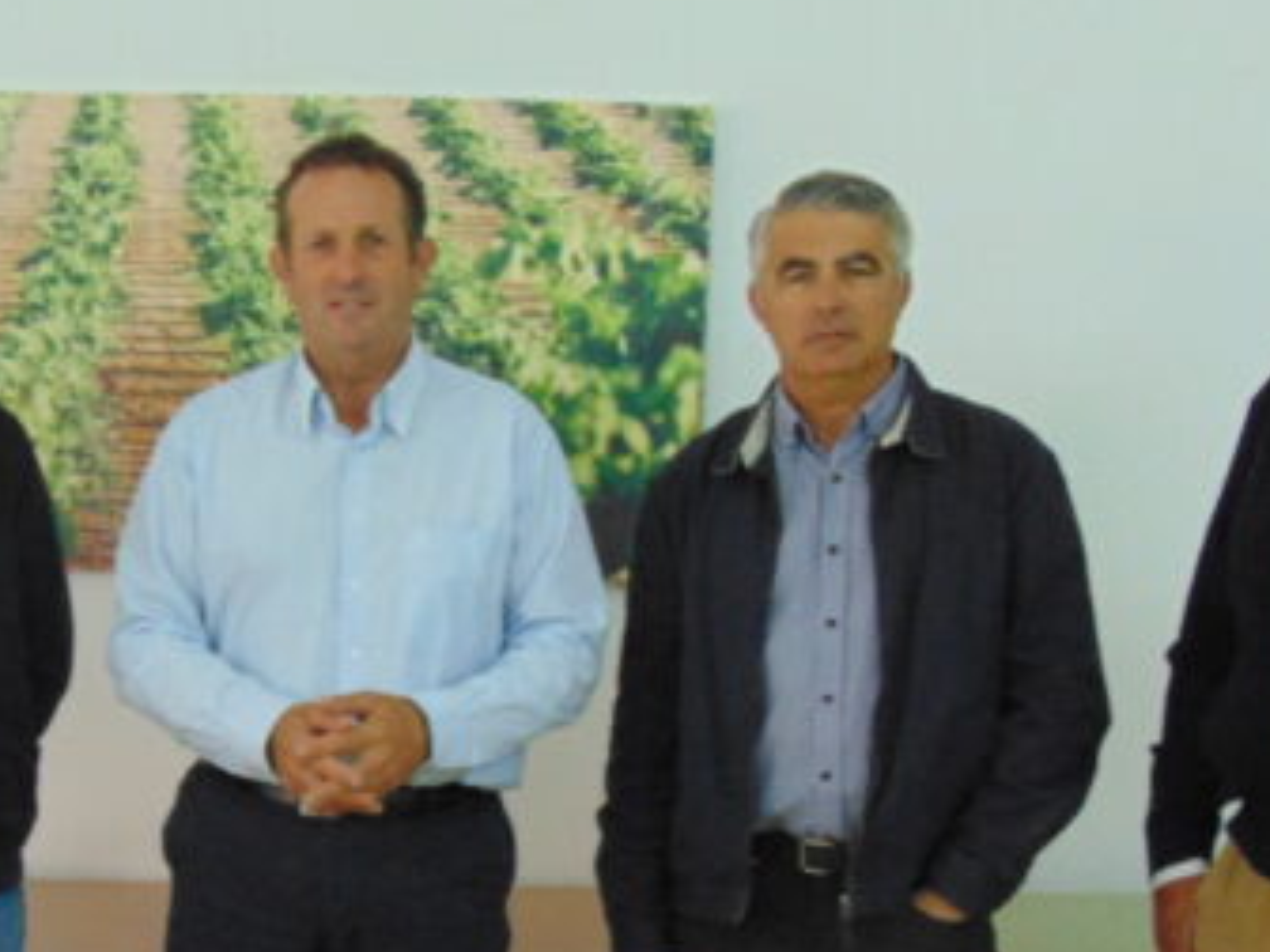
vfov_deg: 18.2
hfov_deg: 24.3
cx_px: 412
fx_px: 2935
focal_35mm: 80
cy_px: 846
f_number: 3.2
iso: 320
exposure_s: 1/30
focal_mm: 6.3
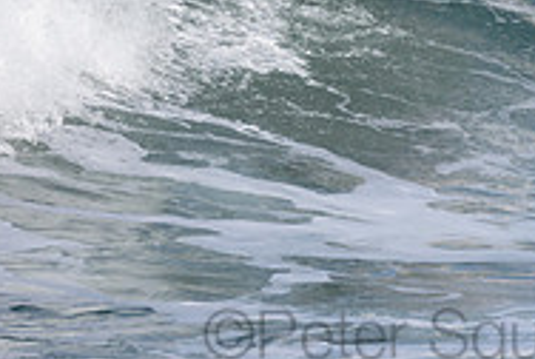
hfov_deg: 1.2
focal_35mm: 1755
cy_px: -138
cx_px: 424
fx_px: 26122
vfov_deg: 0.8
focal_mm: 380
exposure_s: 1/2000
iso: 280
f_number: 5.6
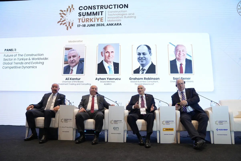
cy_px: 80
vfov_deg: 53.1
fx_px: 161
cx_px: 120
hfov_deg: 73.8
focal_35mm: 24
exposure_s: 1/125
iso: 1600
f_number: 2.8
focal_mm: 24
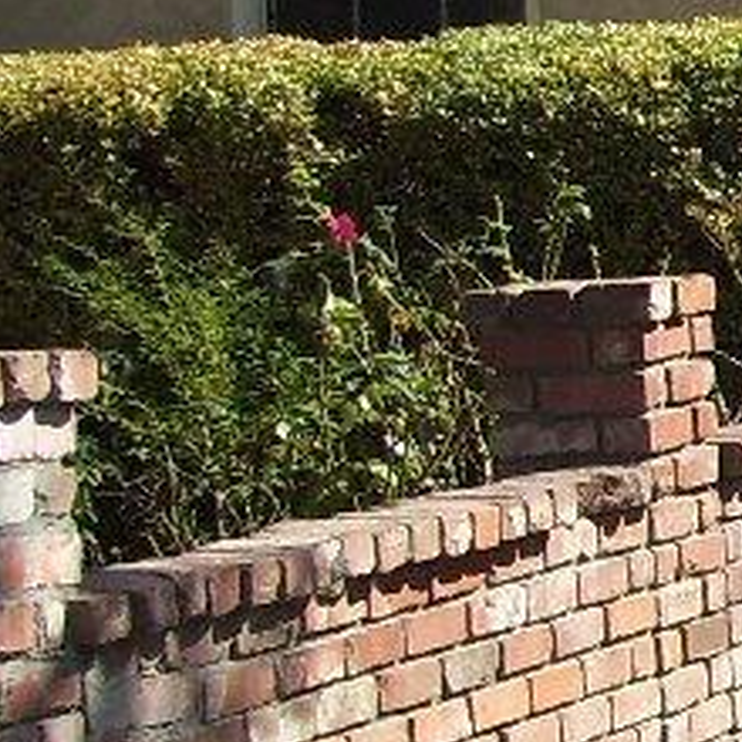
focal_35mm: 175
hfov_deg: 8.9
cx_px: 1831
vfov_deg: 10.0
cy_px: 236
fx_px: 4244
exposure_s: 1/500
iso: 80
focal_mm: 5.7
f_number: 2.9
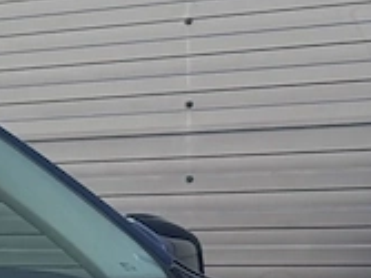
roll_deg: +1.5
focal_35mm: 312
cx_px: -193
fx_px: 3341
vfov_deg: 4.7
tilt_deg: -5.8
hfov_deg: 6.3
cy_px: 487
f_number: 1.6
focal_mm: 5.96
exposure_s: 1/462
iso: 32
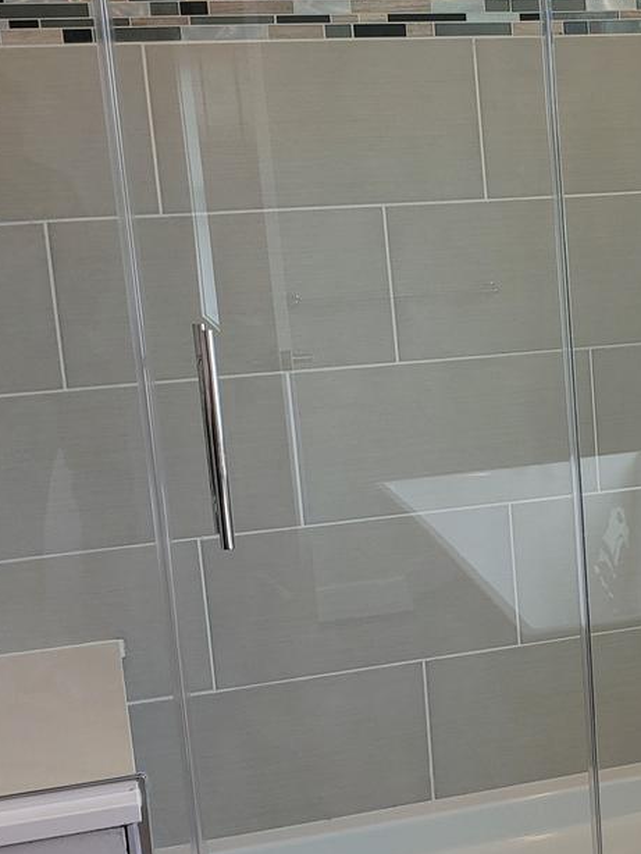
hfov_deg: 21.6
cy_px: 470
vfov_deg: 29.8
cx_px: 680
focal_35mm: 65
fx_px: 1604
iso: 50
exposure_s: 1/120
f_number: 2.4
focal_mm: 4.3
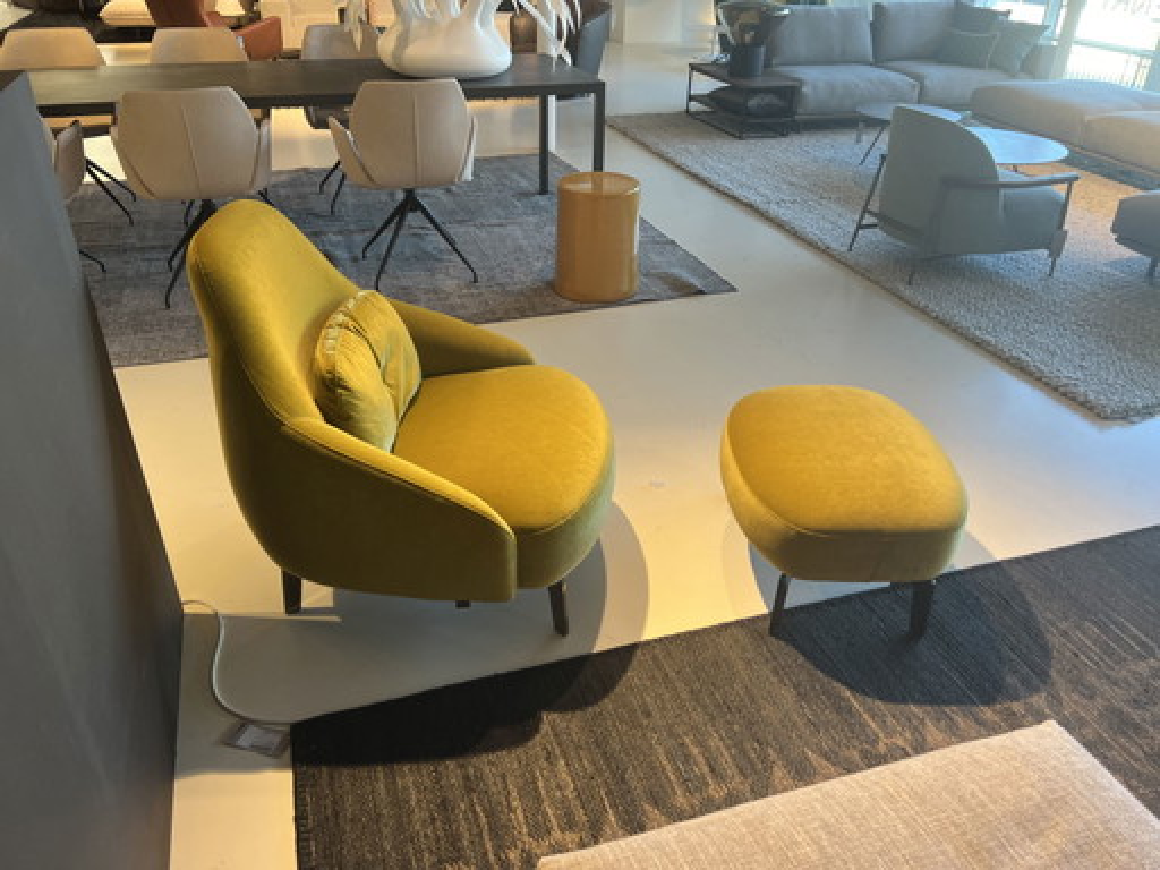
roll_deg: -1.5
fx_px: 871
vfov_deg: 53.1
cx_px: 580
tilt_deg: -31.7
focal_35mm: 26
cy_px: 435
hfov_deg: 67.3
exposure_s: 1/100
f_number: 1.5
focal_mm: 5.7
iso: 80
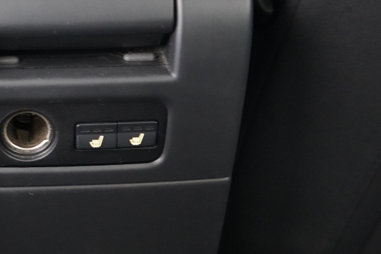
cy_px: 113
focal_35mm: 51
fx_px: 540
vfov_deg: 26.5
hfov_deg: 37.0
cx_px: 58
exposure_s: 1/15
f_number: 3.5
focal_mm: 28
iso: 12800
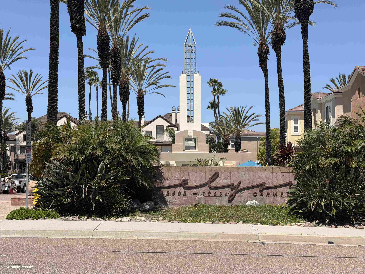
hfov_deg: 39.7
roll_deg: +0.5
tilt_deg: +1.5
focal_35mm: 48
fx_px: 506
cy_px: 137
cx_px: 182
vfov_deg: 30.3
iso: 80
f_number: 1.78
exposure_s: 1/6536
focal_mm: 6.76
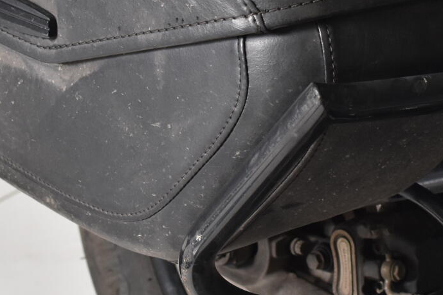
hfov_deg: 13.4
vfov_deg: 9.0
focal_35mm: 152
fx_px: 1875
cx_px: 333
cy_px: 51
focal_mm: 35
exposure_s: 1/160
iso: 800
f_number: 4.5
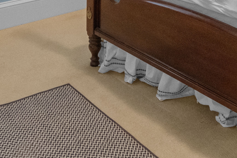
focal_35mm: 69
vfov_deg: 15.9
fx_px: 457
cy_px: -147
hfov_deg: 29.0
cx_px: 140
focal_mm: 15.1
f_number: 11
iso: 2500
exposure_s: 1/6
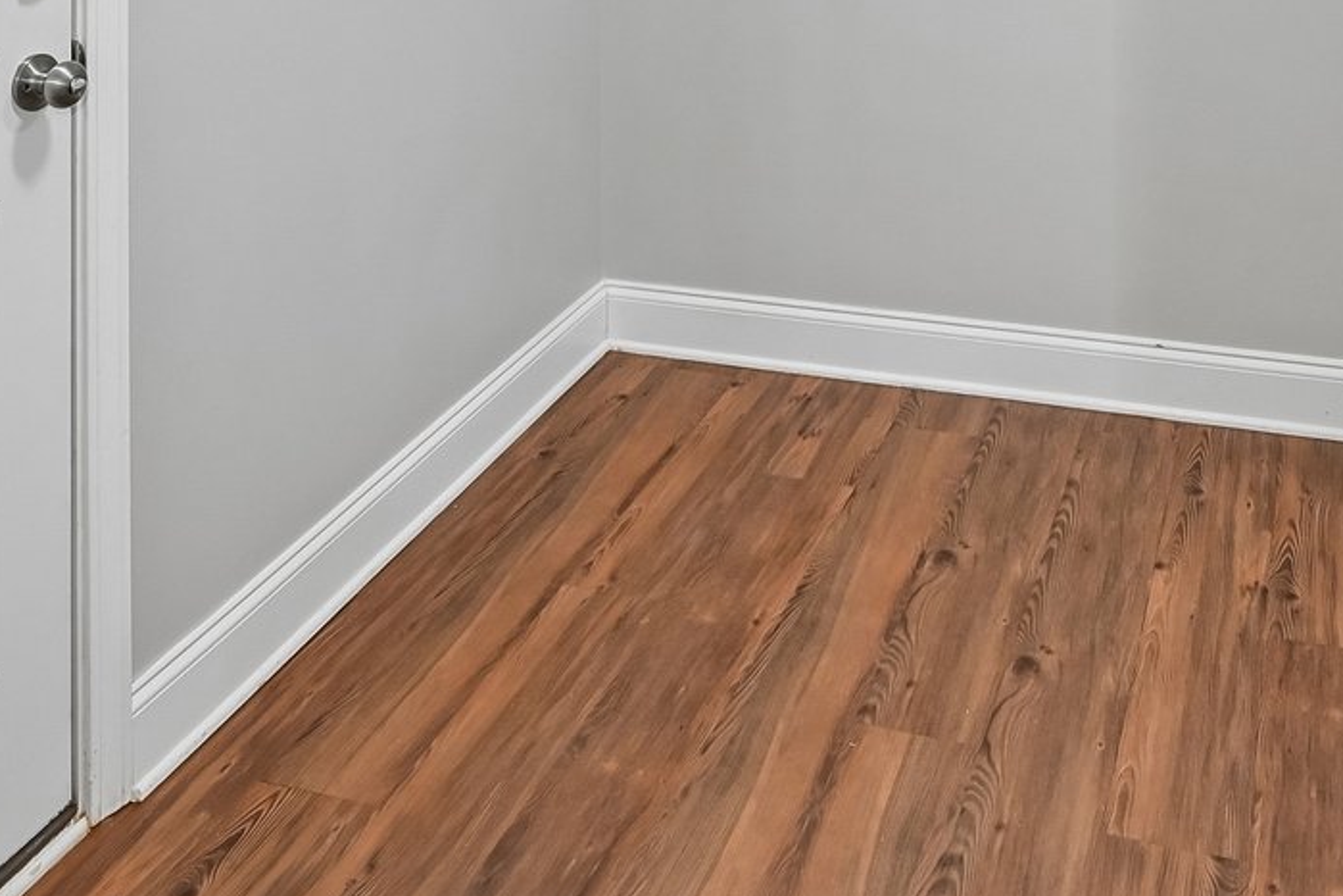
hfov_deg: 46.7
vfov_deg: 26.5
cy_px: -336
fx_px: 1529
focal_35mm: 41
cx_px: 895
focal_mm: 14
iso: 720
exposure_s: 1/15
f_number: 8
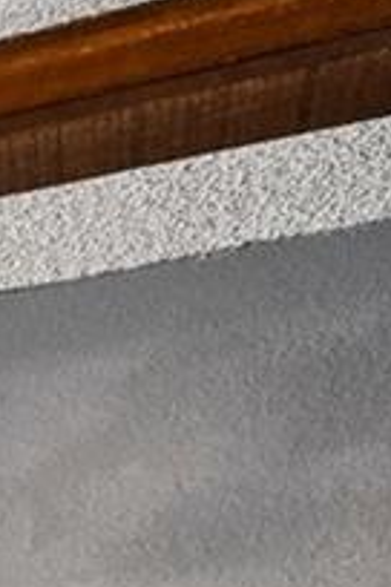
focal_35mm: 110
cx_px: -1852
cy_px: 1332
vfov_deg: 14.0
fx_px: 1792
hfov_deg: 5.4
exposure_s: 1/15
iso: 180
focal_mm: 14
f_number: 10
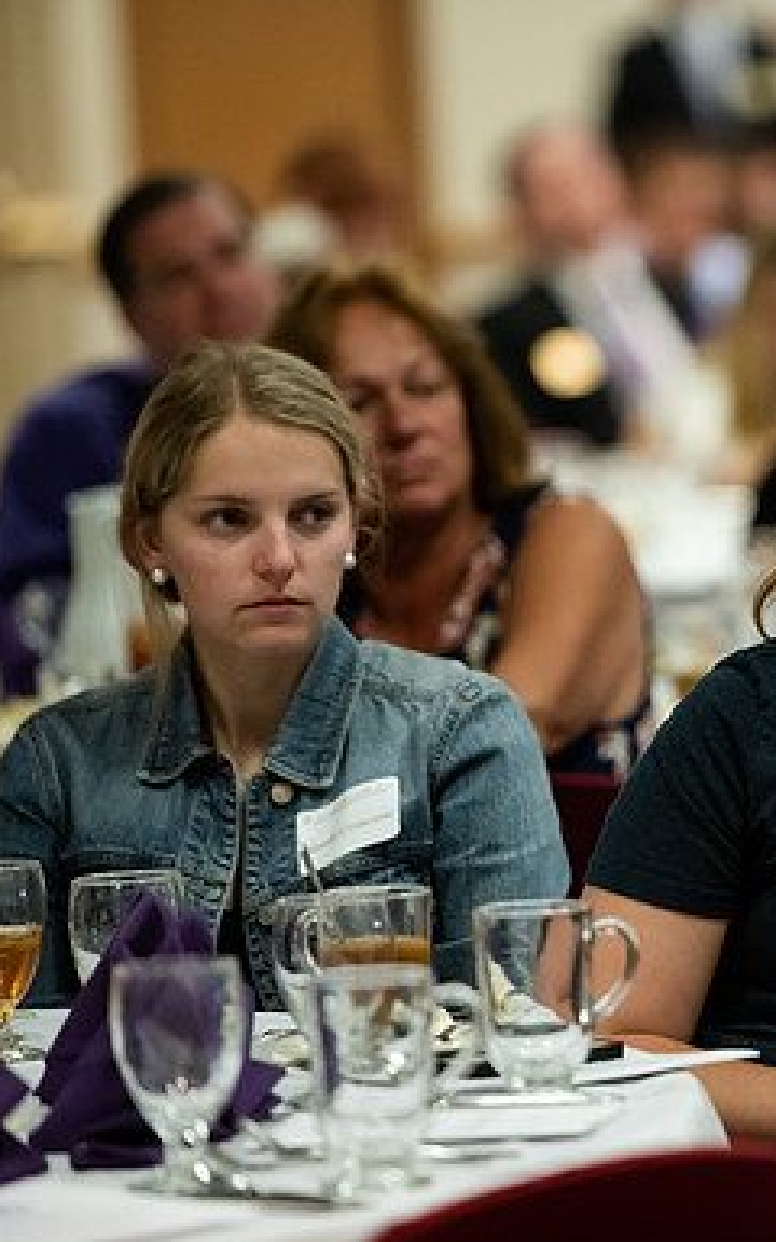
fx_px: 9644
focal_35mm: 285
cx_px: 824
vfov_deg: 7.4
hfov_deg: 4.6
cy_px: 619
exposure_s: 1/200
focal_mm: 185
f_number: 2.8
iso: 2500
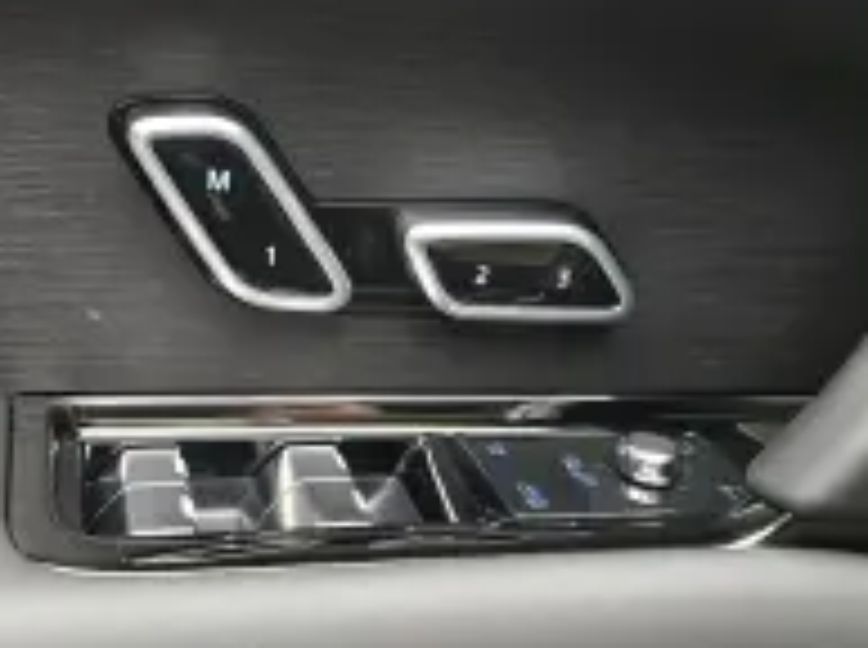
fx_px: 1076
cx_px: 369
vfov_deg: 33.5
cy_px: 328
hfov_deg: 43.8
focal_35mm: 43
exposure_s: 1/100
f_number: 1.7
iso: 800
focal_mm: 6.3
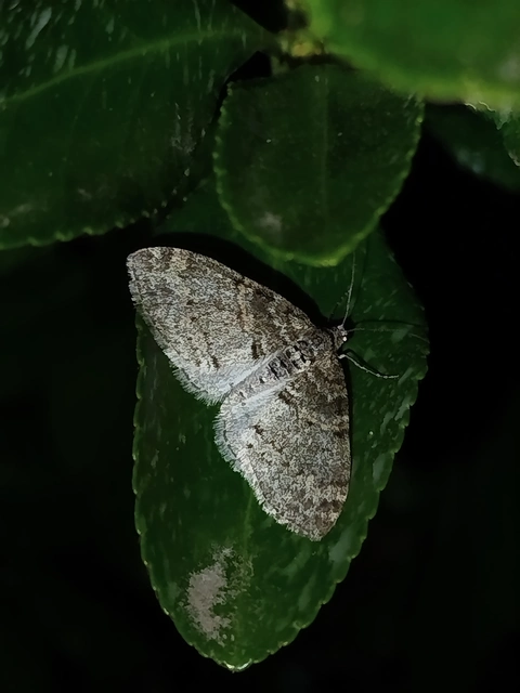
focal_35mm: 93
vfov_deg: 21.1
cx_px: 260
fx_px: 1863
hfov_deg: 15.9
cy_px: 346
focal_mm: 5.31
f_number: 1.7
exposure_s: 1/50
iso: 125
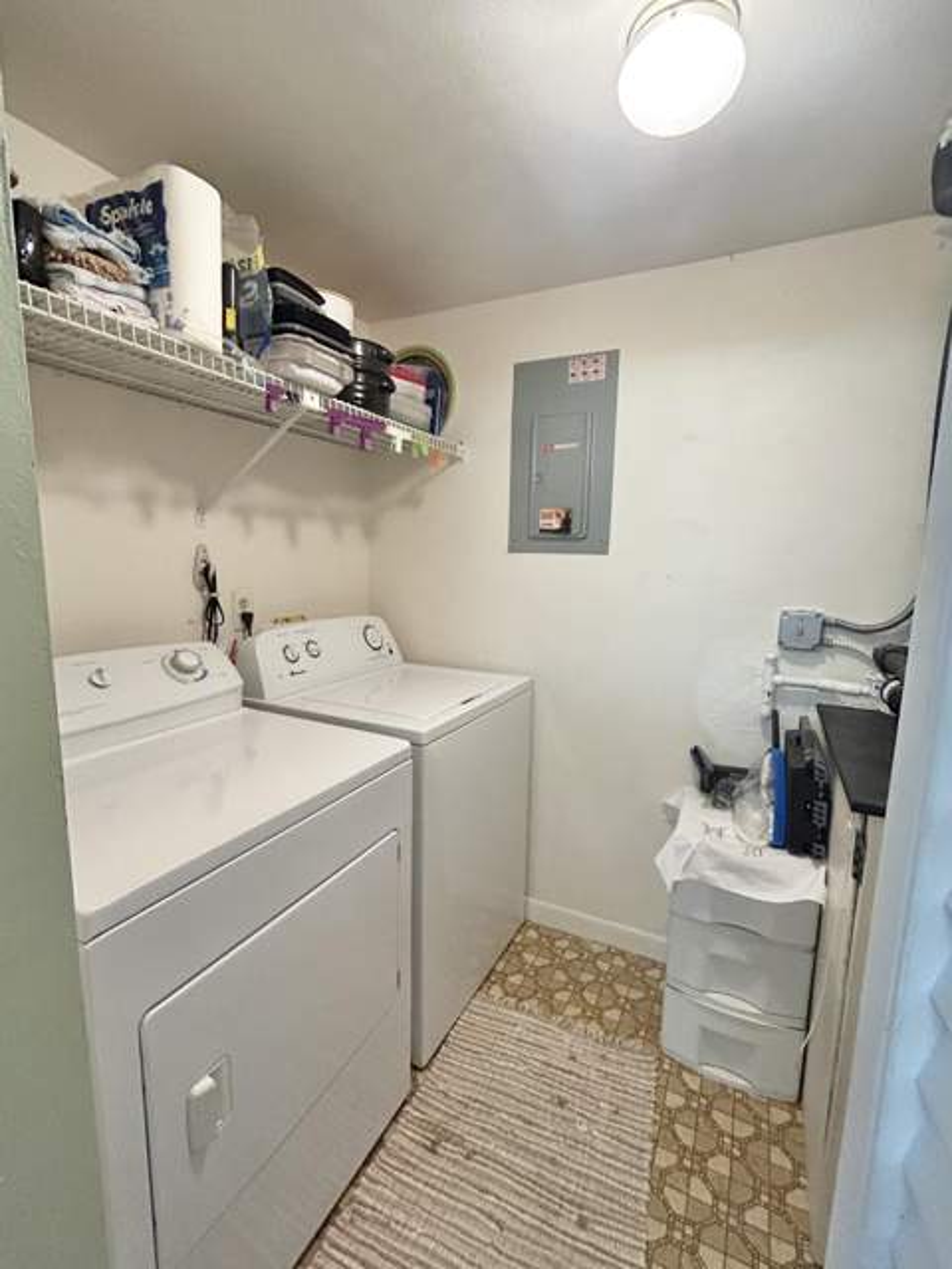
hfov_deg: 85.7
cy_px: 634
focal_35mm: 14
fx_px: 513
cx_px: 476
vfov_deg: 102.1
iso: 640
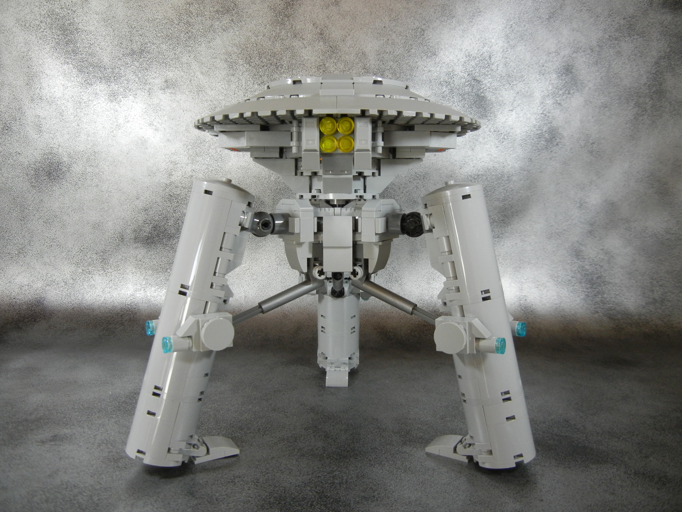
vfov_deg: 46.8
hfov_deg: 60.0
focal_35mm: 30
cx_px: 341
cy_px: 256
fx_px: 591
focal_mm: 5.4
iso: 400
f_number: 3.5
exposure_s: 1/71.1
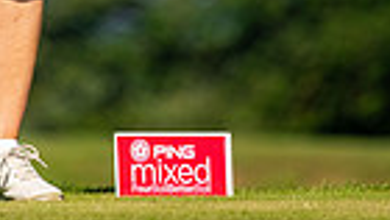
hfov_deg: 2.1
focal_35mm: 1008
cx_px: 6
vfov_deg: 1.2
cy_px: -376
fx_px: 10432
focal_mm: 300
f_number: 4
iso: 250
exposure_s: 1/2000
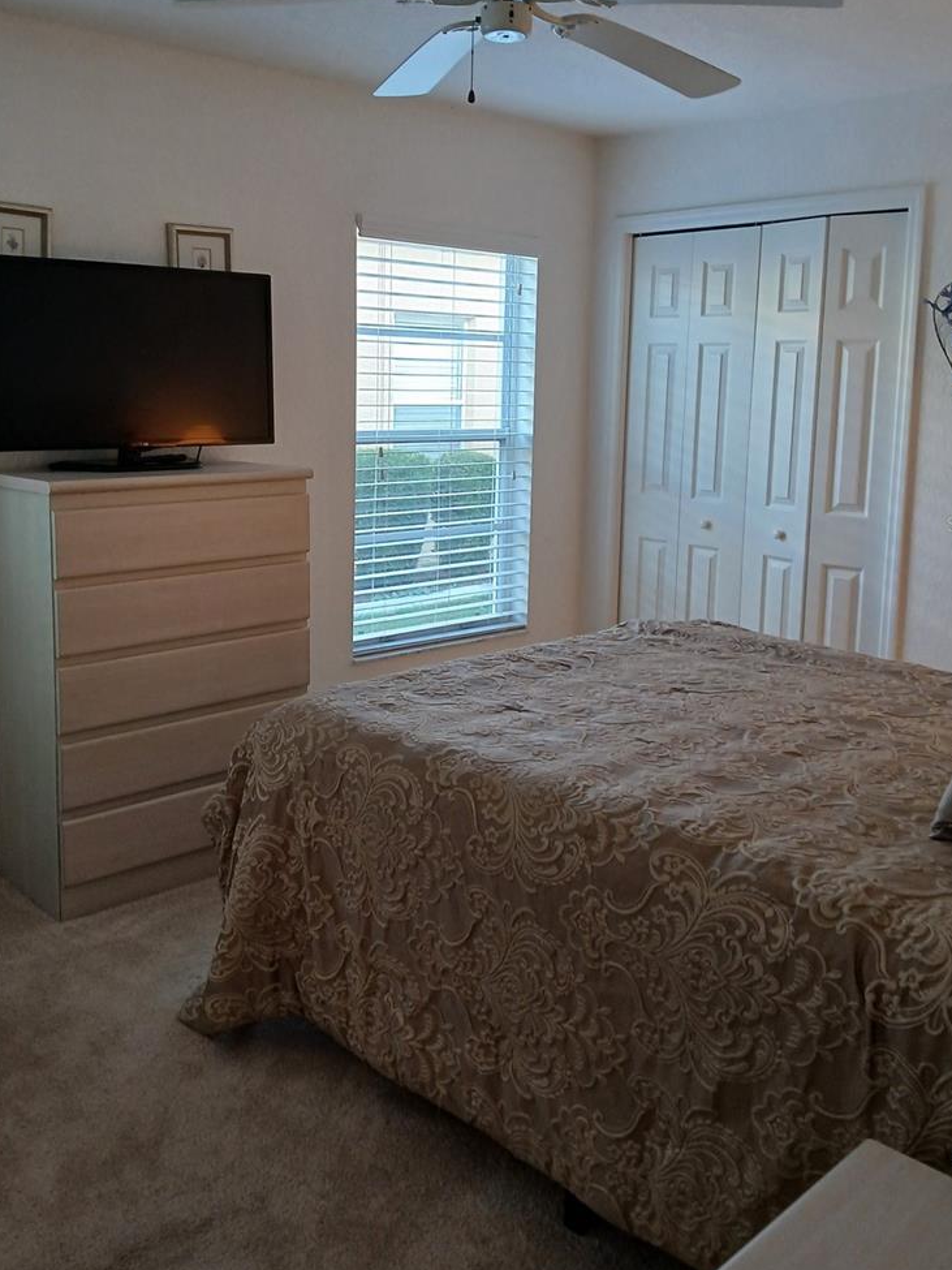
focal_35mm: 32
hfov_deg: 44.1
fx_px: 1174
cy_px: 524
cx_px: 453
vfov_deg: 56.5
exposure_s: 1/60
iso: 160
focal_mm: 3.98
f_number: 1.8
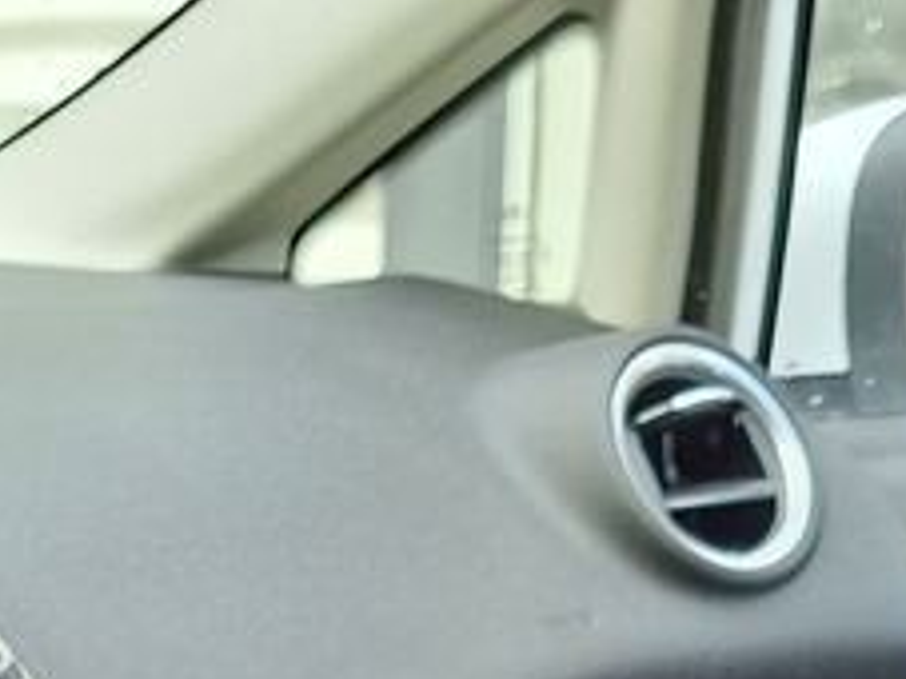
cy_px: 2089
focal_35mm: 146
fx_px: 3819
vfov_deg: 8.4
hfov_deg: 13.3
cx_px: -72
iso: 125
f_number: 1.8
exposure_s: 1/100
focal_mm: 5.54
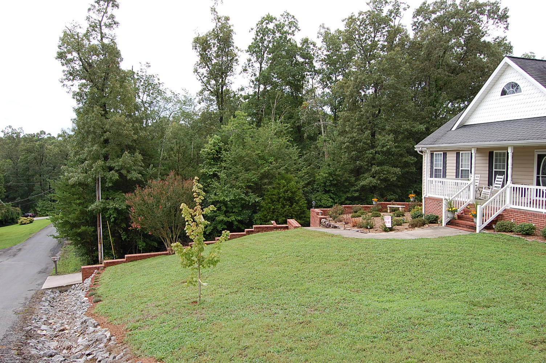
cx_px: 273
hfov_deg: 67.4
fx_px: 409
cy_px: 182
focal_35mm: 27
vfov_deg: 47.8
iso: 200
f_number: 6.3
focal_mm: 18
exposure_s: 1/160
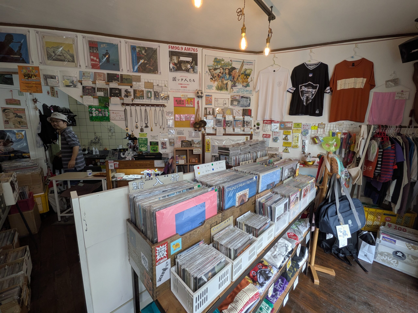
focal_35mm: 14
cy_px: 156
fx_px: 169
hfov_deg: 102.1
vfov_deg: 85.7
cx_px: 209
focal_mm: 1.85
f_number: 2.2
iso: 62
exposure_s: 1/100
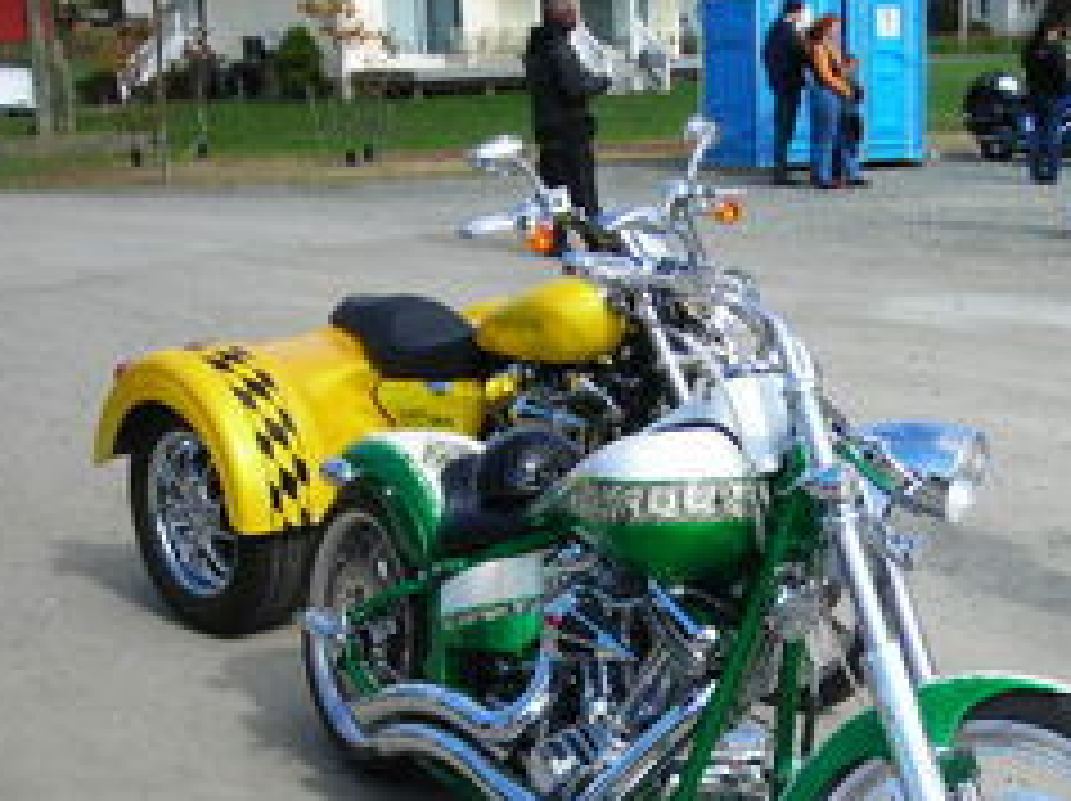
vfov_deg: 22.5
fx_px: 1978
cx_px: 688
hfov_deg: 30.1
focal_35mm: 64
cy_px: 662
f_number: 6.4
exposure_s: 1/135
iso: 50
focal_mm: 6.3
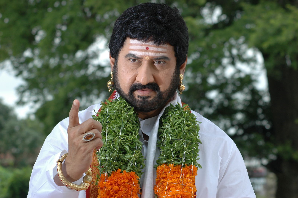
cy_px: 99
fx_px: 1179
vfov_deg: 9.6
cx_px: 149
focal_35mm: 142
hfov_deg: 14.4
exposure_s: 1/400
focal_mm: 95
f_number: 8
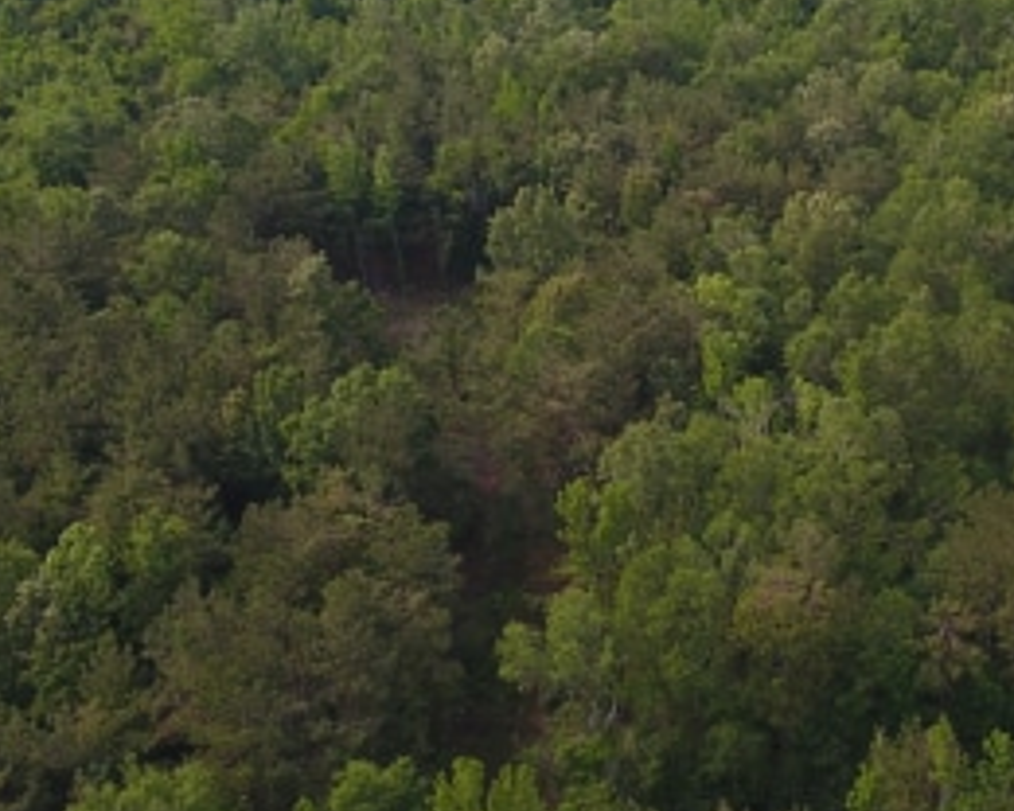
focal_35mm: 48
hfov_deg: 37.2
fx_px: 1441
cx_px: 835
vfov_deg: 31.4
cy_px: 374
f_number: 2.8
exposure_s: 1/364
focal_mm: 3.61
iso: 100
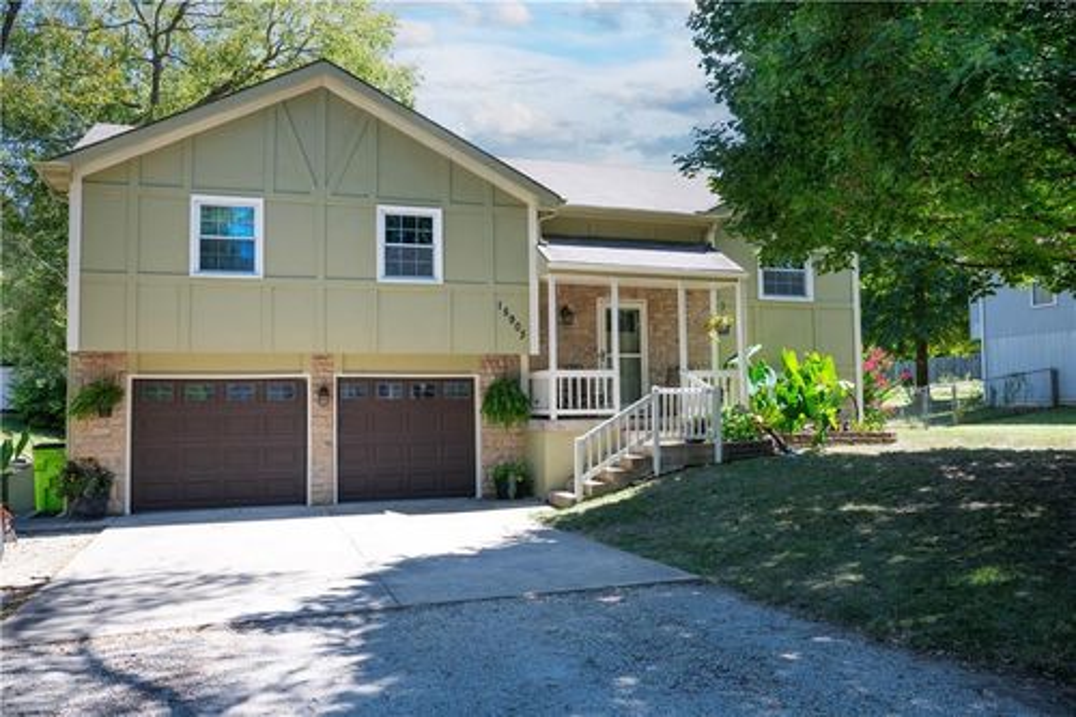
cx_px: 538
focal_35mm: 29
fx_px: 866
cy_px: 358
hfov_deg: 63.7
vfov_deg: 44.9
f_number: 9
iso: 400
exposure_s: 1/200
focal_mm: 29
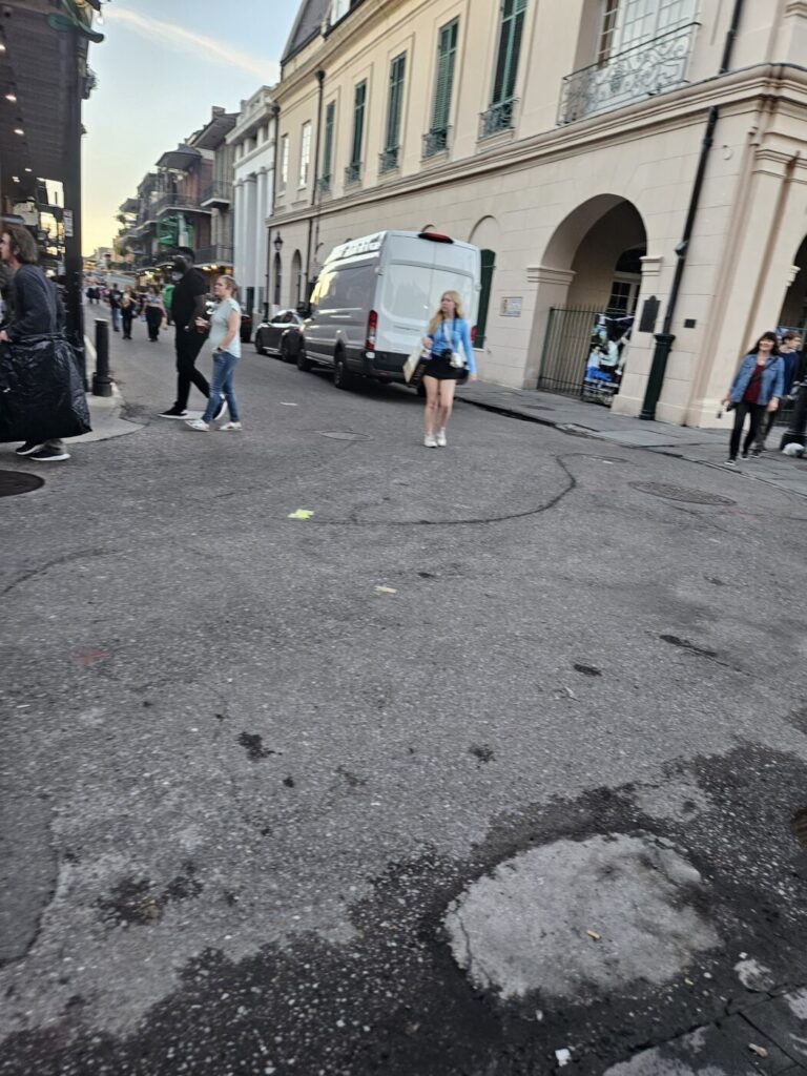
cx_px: 404
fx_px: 715
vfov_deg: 73.9
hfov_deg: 58.9
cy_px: 538
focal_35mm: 23
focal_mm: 5.4
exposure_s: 1/120
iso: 160
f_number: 1.8
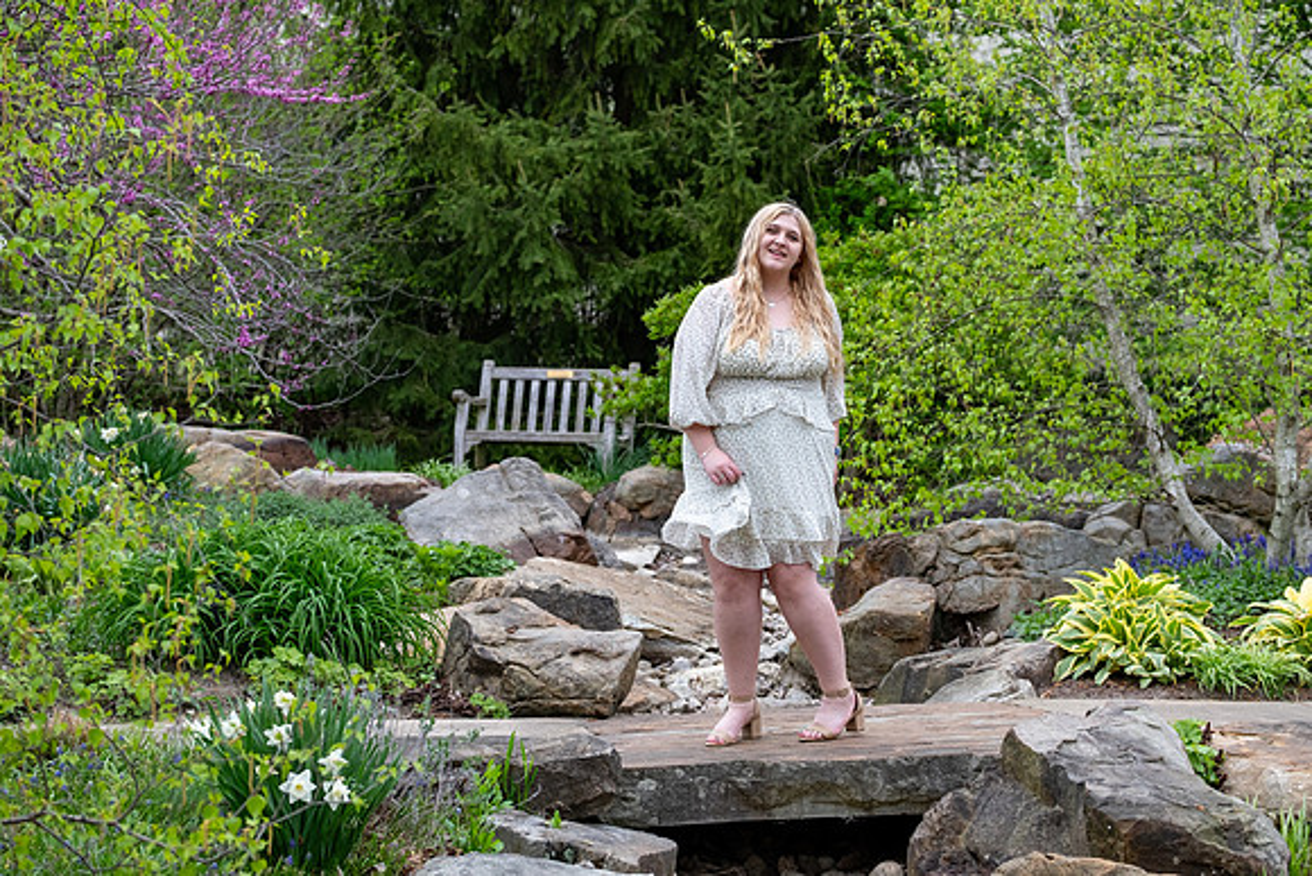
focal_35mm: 88
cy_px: 438
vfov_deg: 15.5
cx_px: 656
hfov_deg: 23.1
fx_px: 3208
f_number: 4
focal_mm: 58.7
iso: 250
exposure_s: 1/400
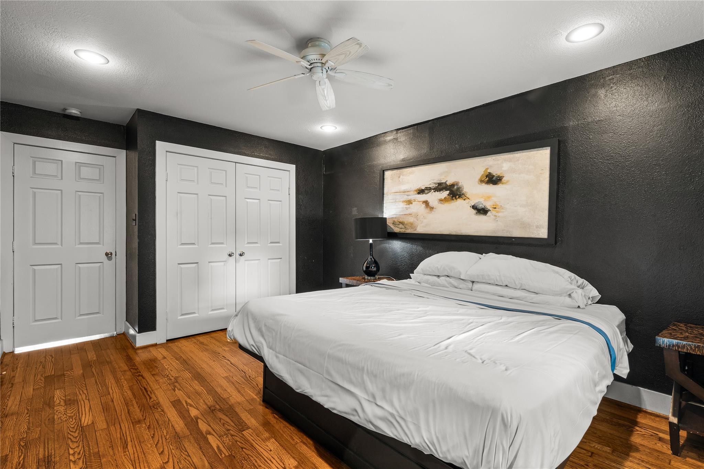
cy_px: 234
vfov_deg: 73.7
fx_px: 313
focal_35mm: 16
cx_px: 352
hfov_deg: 96.7
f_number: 9
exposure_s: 5
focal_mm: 16
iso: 200
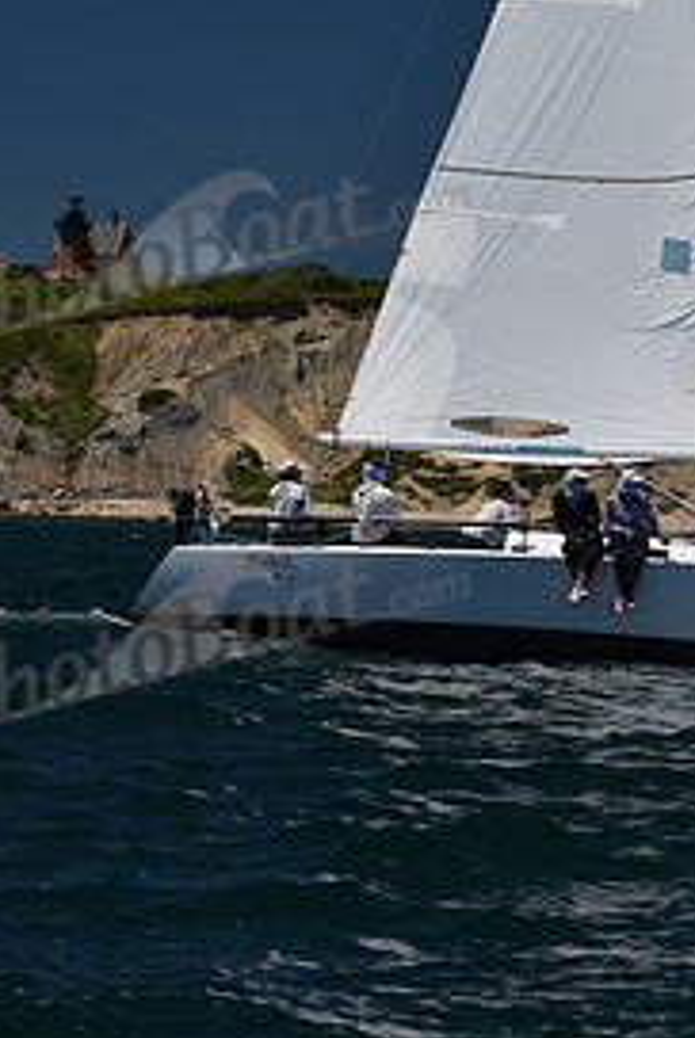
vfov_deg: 13.6
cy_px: 0
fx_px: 4304
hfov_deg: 9.2
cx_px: 670
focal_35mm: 149
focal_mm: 70
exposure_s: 1/800
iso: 250
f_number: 8
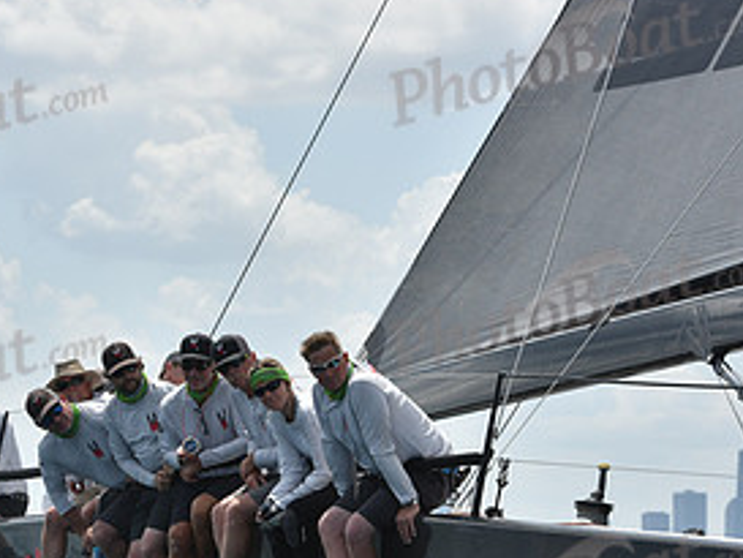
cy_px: 486
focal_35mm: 204
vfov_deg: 7.3
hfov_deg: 9.7
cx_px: 250
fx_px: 4381
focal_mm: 100
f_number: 7.1
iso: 250
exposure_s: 1/1250
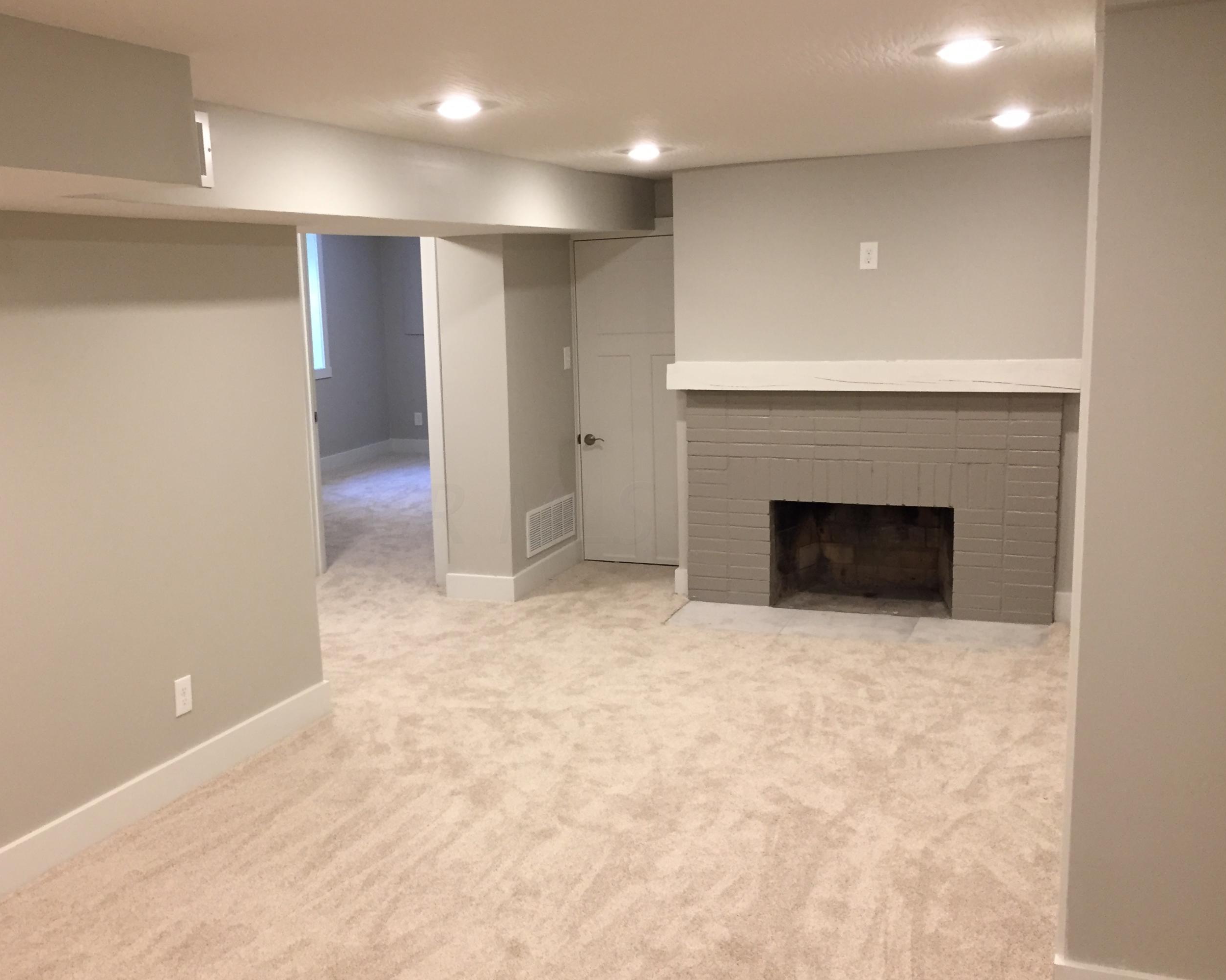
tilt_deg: -8.3
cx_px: 507
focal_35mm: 34
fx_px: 1234
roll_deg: +1.3
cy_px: 513
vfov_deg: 43.3
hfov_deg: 52.6
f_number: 2.2
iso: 125
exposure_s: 1/30
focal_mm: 4.15
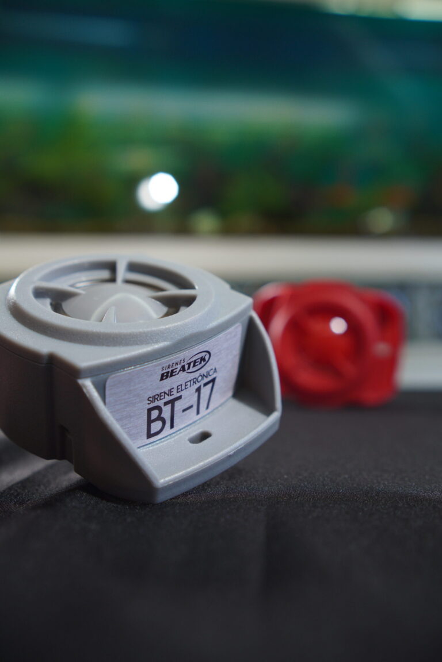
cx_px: 221
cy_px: 331
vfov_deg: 55.1
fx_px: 635
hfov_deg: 38.4
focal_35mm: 34
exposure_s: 1/60
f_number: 2.8
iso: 200
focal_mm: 23
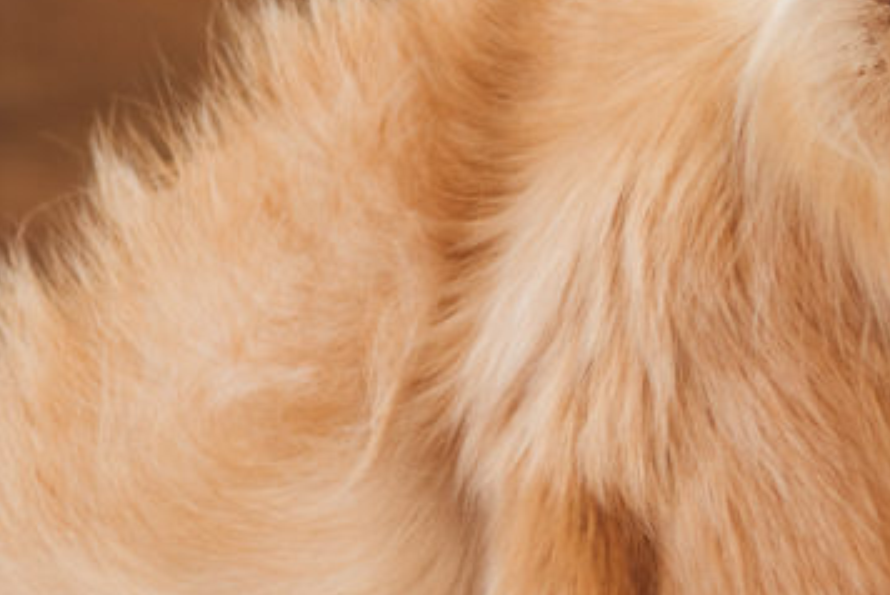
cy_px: 339
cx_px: 1458
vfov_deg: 2.7
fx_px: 12445
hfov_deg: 4.1
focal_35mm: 503
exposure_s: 1/160
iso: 200
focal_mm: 70
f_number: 4.5
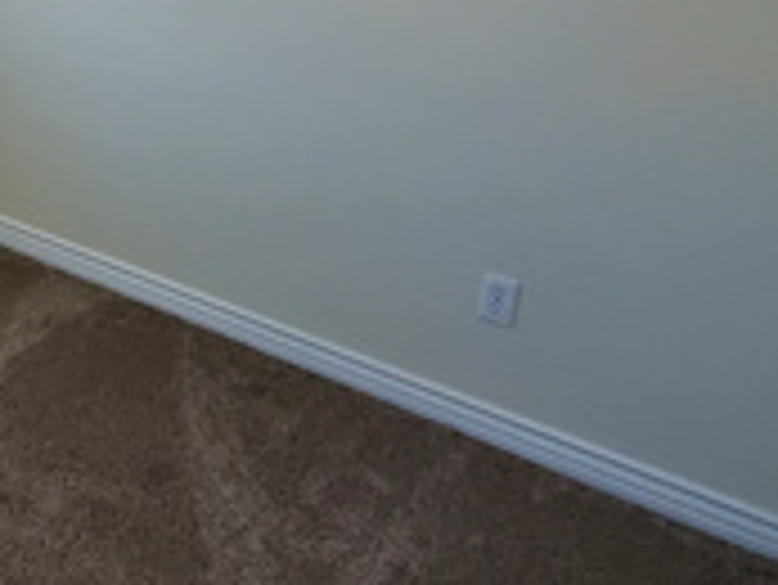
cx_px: -139
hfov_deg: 33.0
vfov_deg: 29.3
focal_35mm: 48
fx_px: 1080
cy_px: 81
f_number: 2.2
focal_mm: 1.8
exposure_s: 1/58
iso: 250
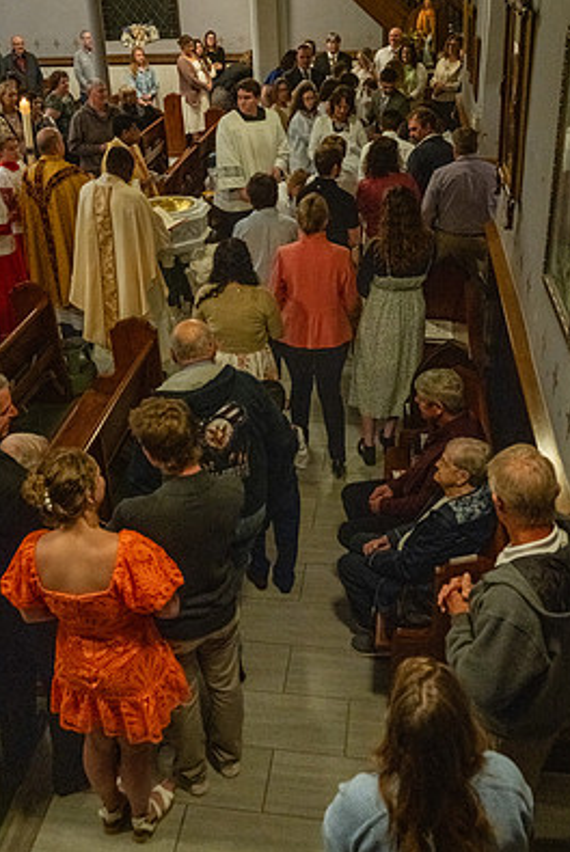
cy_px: 397
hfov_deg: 36.0
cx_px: 268
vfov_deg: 51.8
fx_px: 877
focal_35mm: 37
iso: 5000
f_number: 7.1
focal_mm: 32.5
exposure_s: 1/60
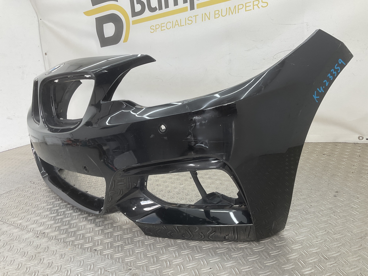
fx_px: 308
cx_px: 184
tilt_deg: -14.1
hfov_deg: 61.7
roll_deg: +6.2
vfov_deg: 48.2
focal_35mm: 29
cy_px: 138
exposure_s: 1/100
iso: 20
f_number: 1.8
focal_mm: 3
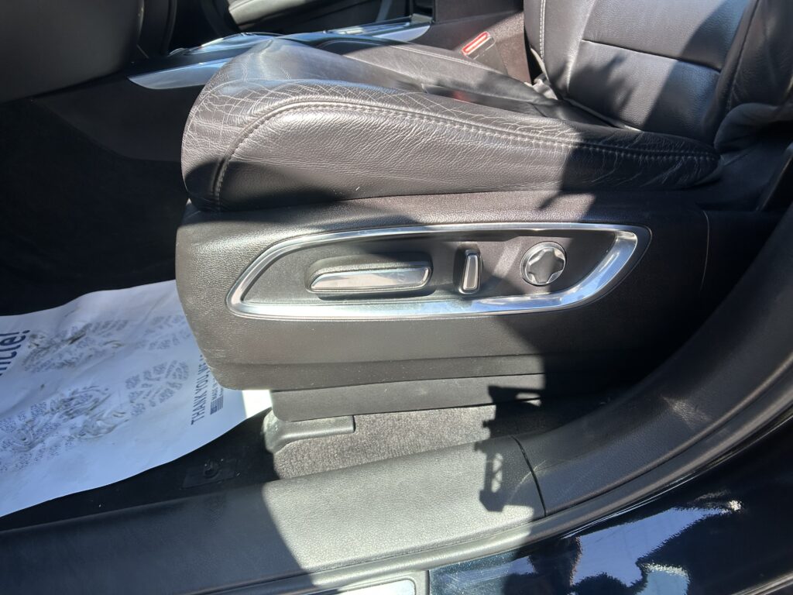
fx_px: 596
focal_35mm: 26
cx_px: 396
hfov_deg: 67.3
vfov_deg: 53.1
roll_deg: +7.0
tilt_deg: -35.8
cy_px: 298
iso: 50
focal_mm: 5.7
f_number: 1.5
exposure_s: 1/383
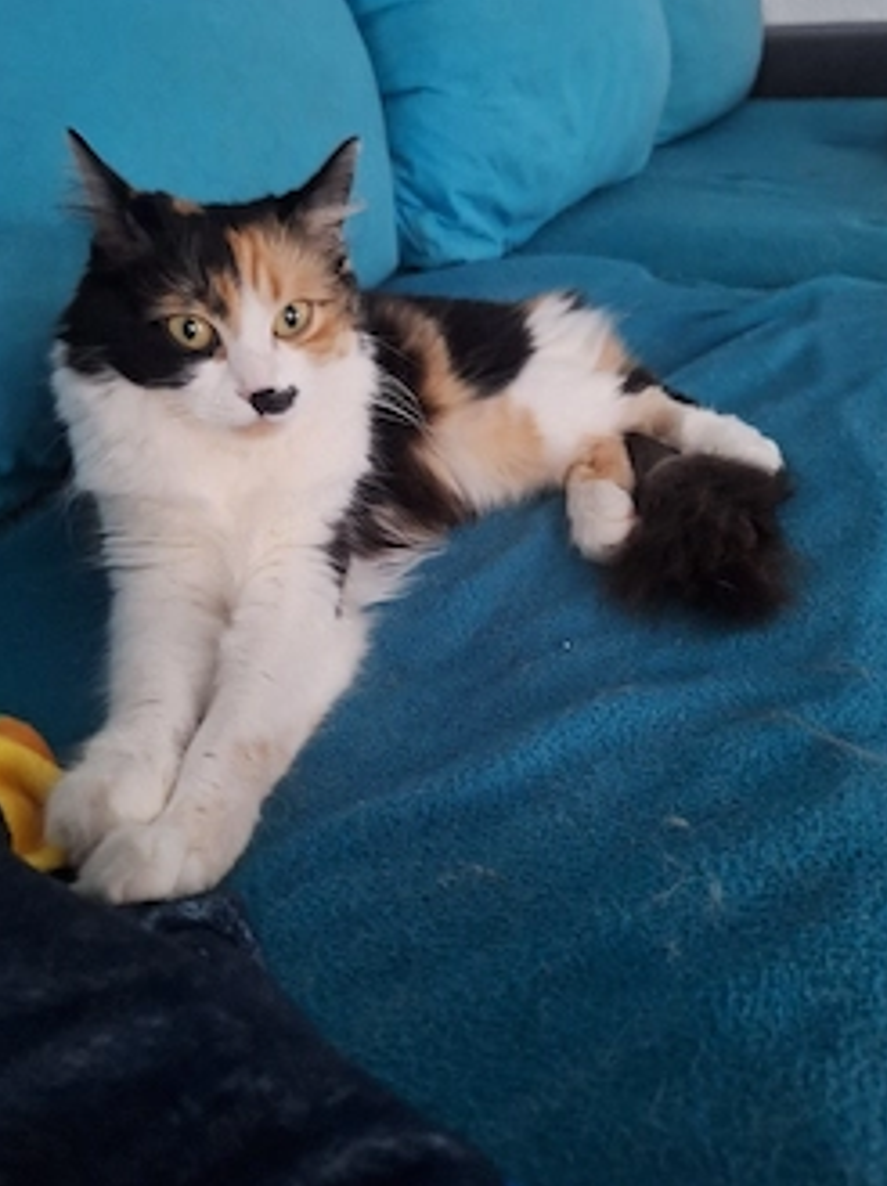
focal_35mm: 28
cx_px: 386
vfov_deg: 63.4
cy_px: 544
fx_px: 958
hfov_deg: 49.5
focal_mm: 5.54
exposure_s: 1/20
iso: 500
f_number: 1.8
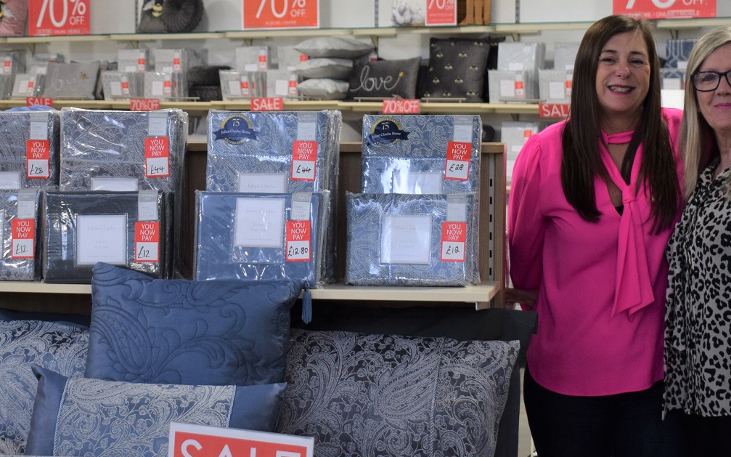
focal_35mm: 85
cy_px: 231
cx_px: 334
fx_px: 1693
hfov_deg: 24.4
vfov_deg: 15.4
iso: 560
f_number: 4.2
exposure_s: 1/60
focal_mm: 28
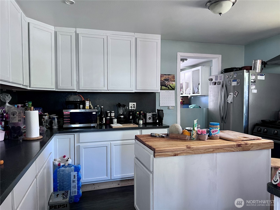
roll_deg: +0.6
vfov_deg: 53.1
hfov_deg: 67.3
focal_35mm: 26
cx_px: 140
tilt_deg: -1.8
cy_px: 105
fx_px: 210
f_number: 1.5
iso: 400
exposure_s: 1/60
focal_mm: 5.7
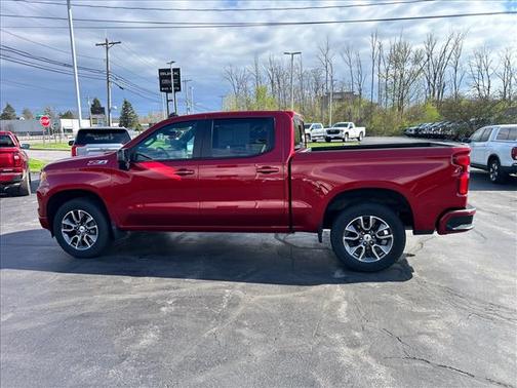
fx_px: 388
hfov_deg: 67.3
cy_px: 194
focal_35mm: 26
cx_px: 258
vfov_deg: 53.1
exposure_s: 1/1531
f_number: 1.5
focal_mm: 5.7
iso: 50
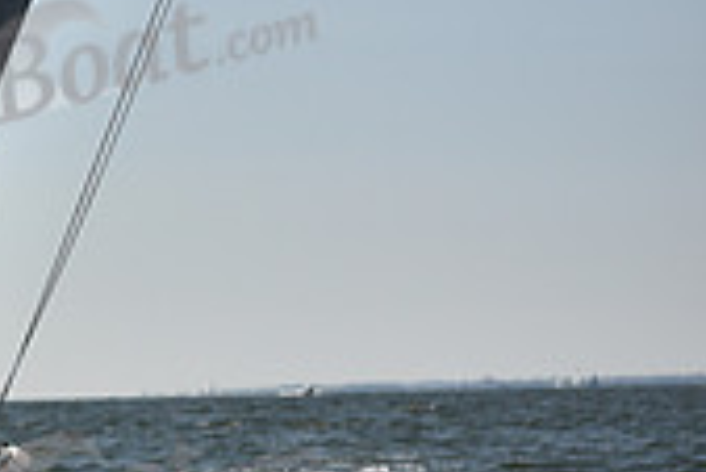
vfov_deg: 4.5
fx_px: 6045
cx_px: -485
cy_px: 361
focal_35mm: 308
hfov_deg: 6.6
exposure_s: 1/1600
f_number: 3.5
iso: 250
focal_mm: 90
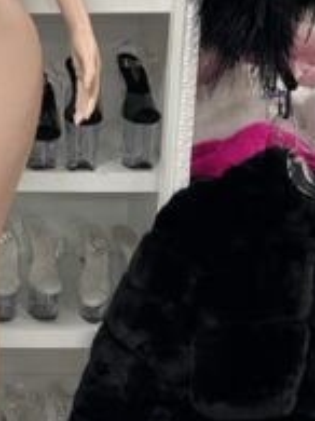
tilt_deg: -13.4
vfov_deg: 24.1
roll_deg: +0.5
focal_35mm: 80
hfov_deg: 17.4
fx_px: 972
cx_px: -78
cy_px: 91
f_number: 1.5
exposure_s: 1/60
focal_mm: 5.7
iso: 125
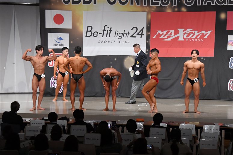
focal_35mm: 93
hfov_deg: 21.9
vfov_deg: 14.7
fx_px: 602
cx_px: 116
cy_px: 78
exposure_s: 1/400
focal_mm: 62
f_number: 5.6
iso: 6400
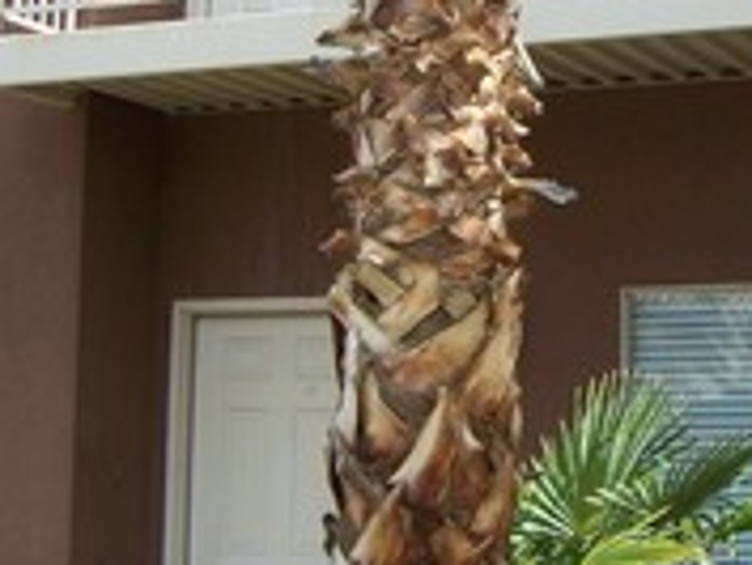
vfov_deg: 15.0
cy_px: 115
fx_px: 2130
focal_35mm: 98
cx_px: 601
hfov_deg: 19.8
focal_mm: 5.6
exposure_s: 1/250
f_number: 5.1
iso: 80
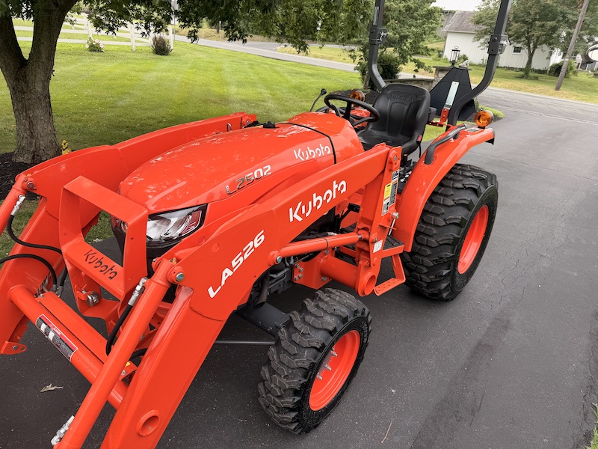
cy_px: 224
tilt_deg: -23.0
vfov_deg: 56.8
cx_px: 299
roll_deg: -3.6
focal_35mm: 24
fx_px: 415
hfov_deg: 71.6
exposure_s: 1/943
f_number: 1.78
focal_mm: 6.76
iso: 80
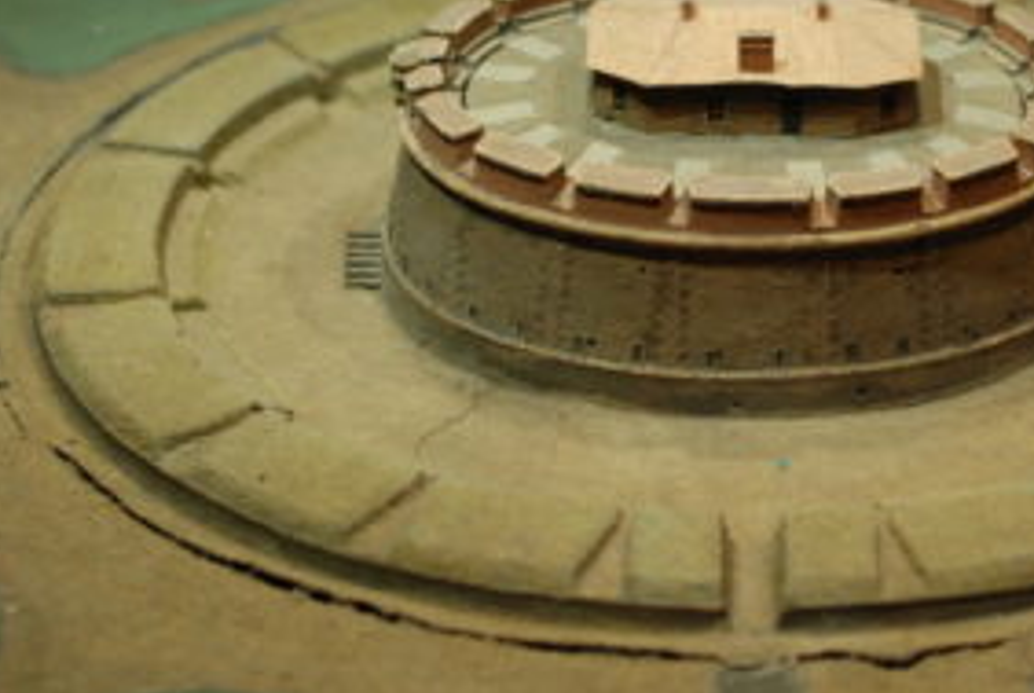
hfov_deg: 15.4
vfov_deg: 10.3
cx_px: 711
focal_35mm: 133
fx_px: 3826
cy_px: 170
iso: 800
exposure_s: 1/30
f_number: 2.8
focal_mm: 50
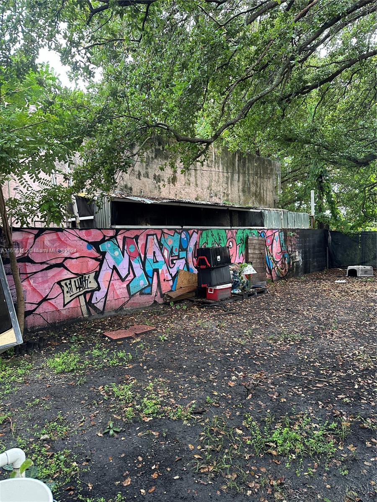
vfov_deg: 71.6
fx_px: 349
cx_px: 188
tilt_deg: -1.8
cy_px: 251
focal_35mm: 24
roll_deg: +0.3
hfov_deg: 56.8
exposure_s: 1/82
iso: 250
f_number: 1.78
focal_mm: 6.86
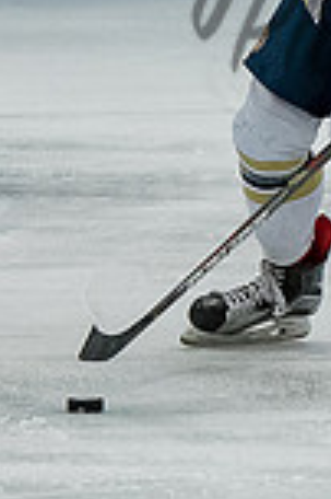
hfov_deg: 1.3
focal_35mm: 1094
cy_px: -54
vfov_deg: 1.9
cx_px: 366
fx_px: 15121
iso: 2500
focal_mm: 130
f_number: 3.5
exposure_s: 1/800
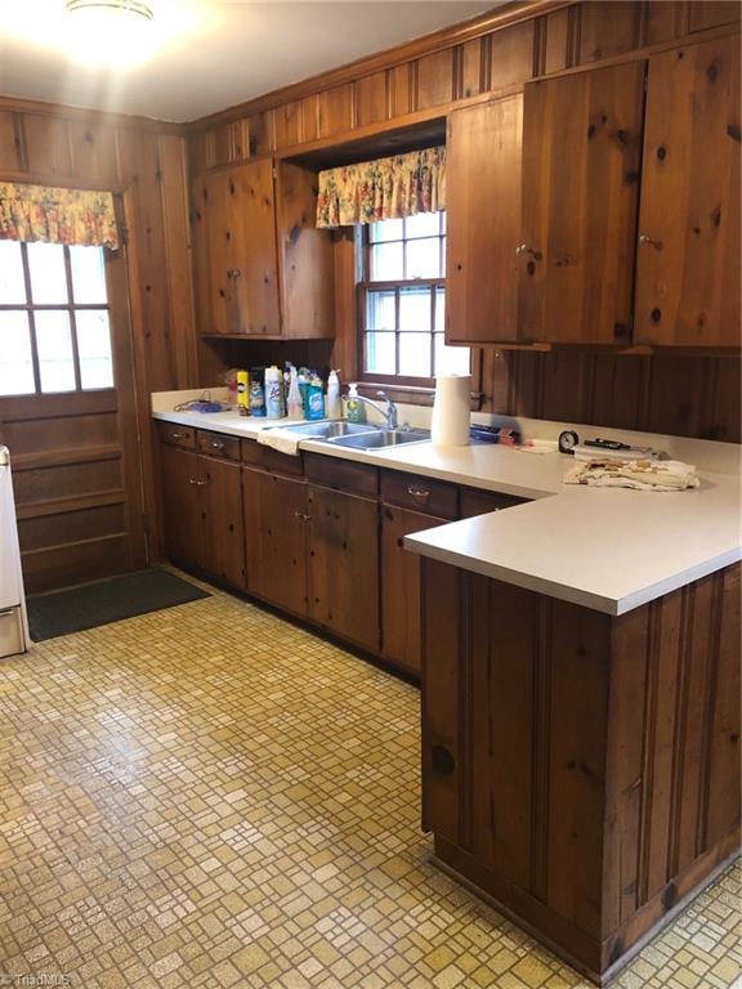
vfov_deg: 63.4
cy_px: 494
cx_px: 371
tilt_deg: -13.0
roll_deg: +1.4
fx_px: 800
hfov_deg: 49.7
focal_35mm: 28
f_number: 1.8
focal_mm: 4
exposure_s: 1/11
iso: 100
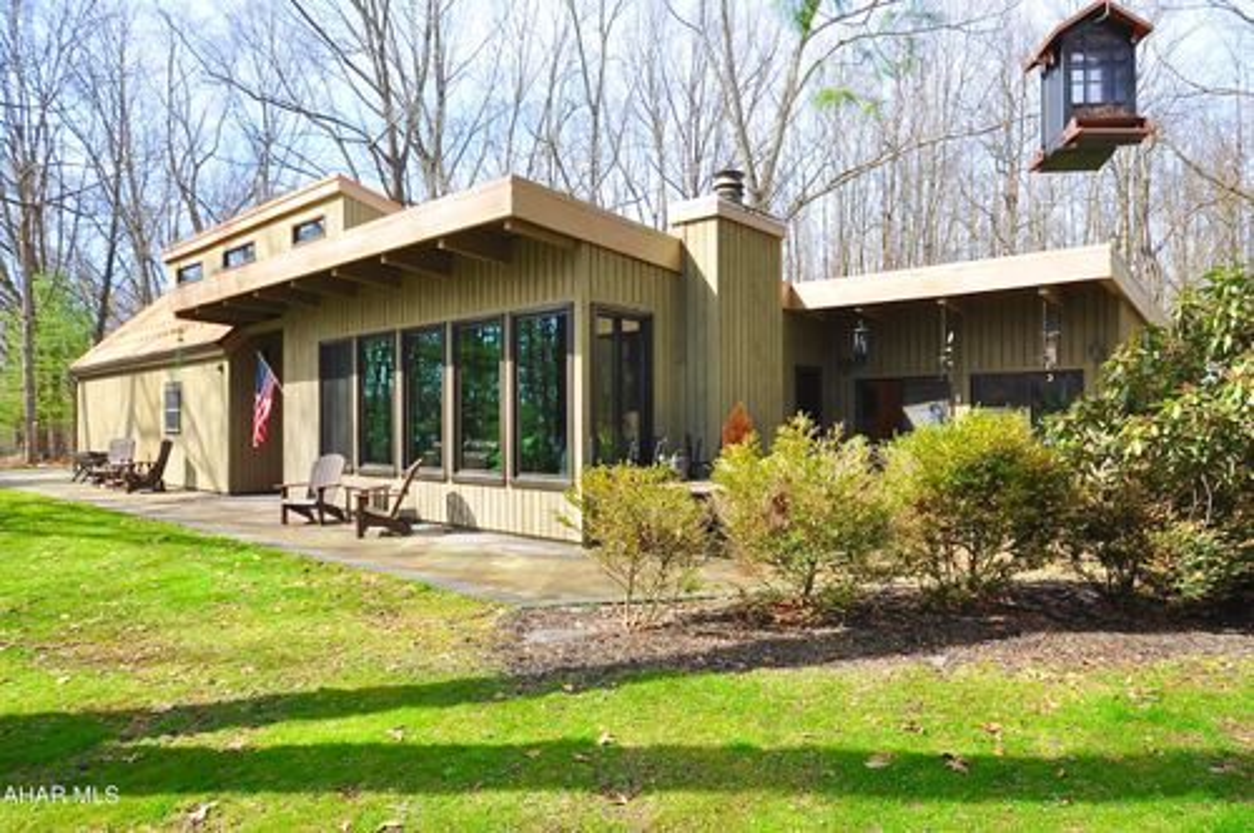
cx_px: 627
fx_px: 731
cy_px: 416
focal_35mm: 21
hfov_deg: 81.3
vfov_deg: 59.4
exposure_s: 1/100
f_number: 8
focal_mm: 14
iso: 200
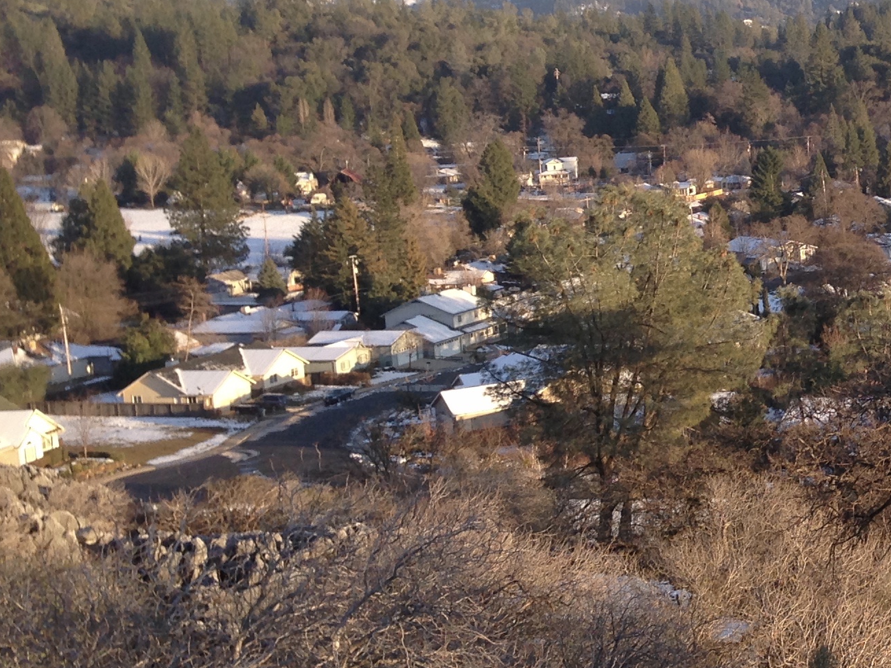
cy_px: 189
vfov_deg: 17.7
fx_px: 2136
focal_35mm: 83
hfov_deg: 22.0
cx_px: 1040
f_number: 2.4
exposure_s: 1/352
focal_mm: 4.13
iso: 50
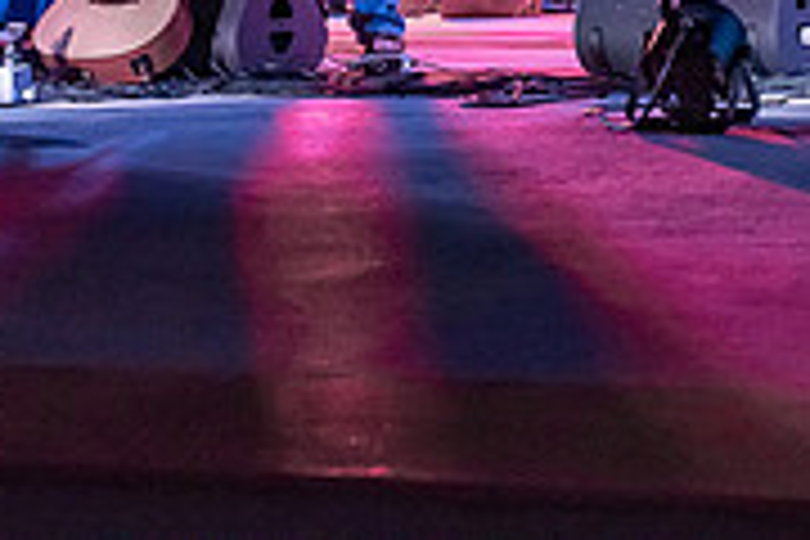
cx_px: 302
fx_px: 1957
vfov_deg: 14.4
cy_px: -326
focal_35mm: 87
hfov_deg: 23.3
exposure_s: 1/160
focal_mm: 27
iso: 2500
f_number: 5.6
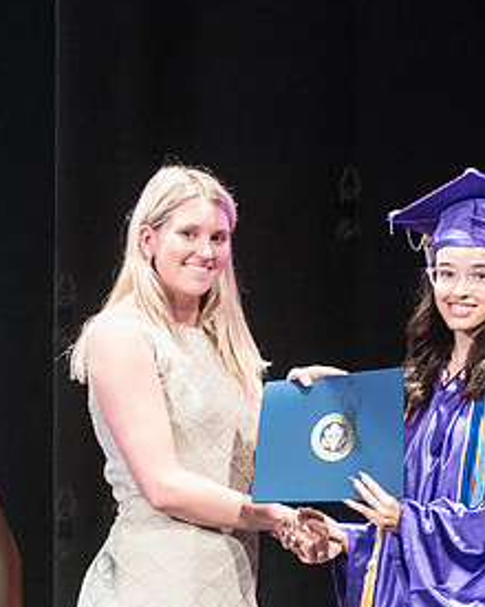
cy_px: 431
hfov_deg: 3.3
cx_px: 364
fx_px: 8397
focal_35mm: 468
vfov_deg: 4.1
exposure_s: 1/200
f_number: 2.8
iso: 4000
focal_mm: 155
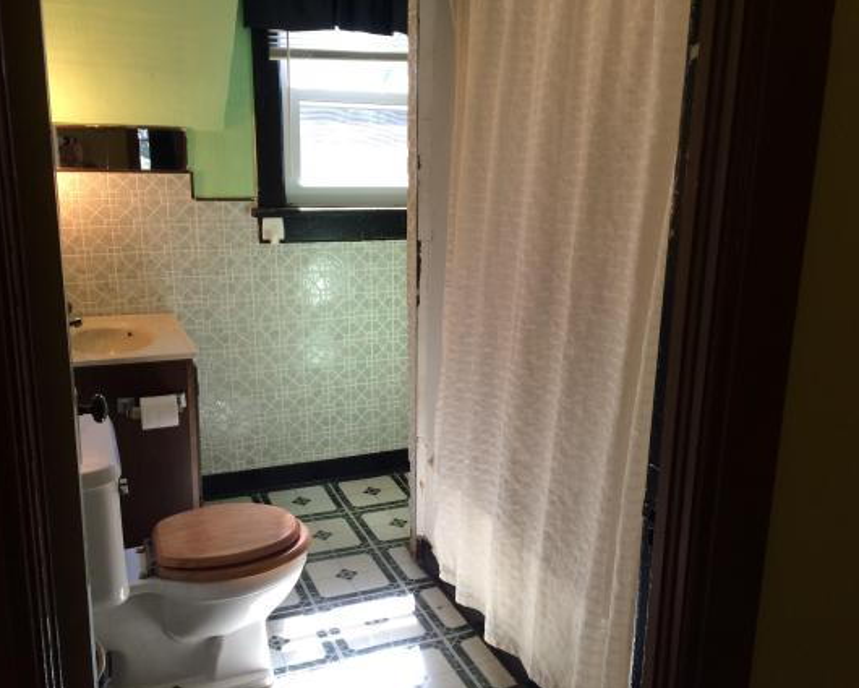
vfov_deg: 47.1
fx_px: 788
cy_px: 349
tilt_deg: -13.4
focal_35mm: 31
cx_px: 423
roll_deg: -1.0
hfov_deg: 57.2
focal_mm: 4.15
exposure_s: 1/40
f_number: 2.2
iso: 40
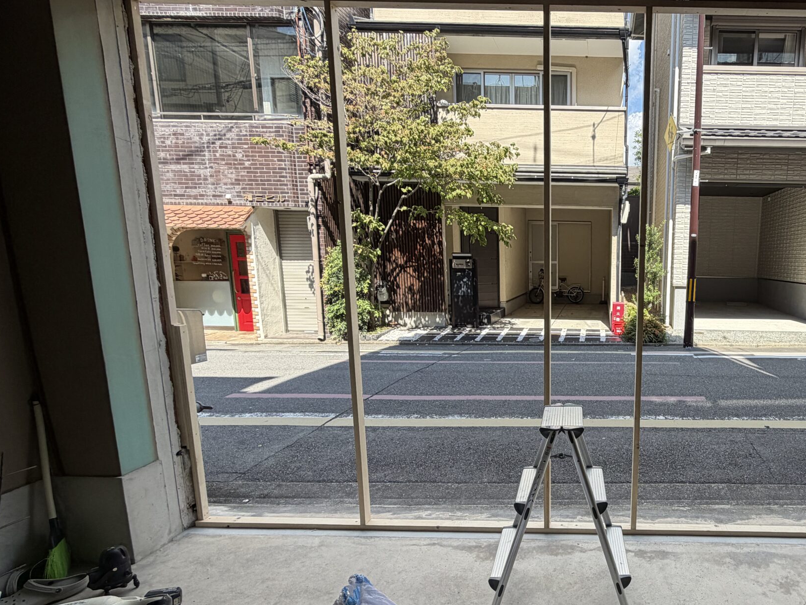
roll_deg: -0.6
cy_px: 346
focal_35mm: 22
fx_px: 512
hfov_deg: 71.1
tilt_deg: -10.3
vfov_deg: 60.8
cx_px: 607
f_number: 2.2
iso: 50
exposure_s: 1/502
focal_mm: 2.22
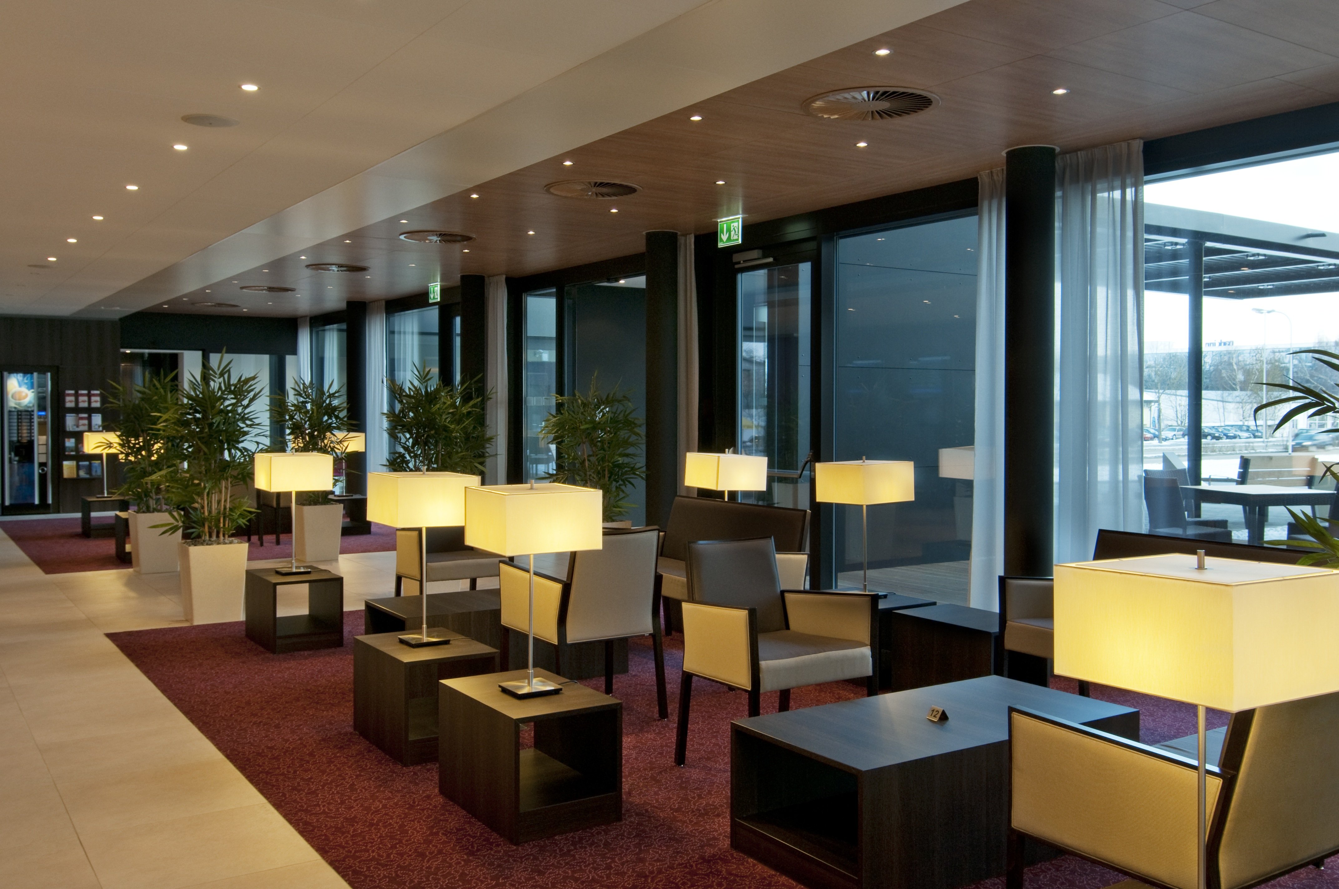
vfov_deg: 43.5
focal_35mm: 30
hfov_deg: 62.0
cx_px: 670
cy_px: 444
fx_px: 1114
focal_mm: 20
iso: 200
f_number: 11
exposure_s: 1/8
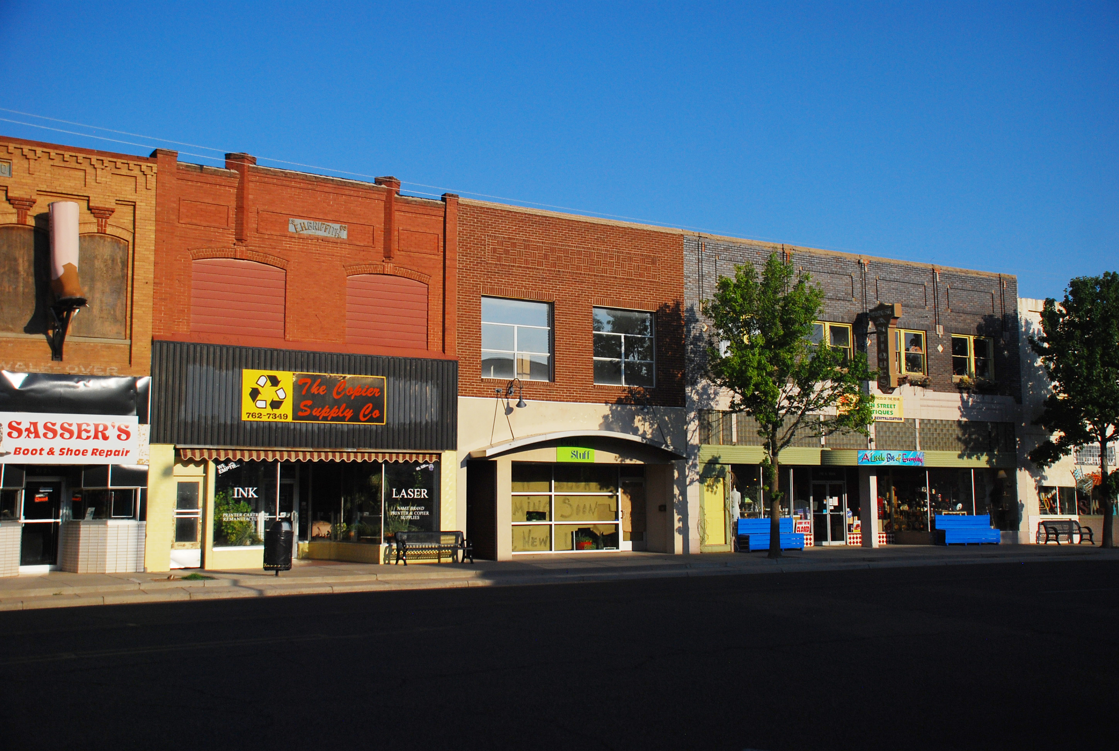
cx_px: 560
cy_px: 376
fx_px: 1215
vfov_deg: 34.4
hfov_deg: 49.5
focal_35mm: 39
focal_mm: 26
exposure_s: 1/4000
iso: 200
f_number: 4
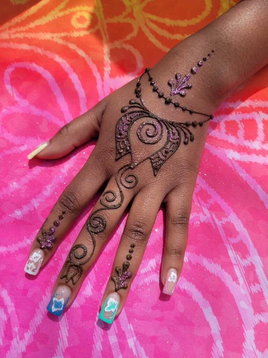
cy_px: 179
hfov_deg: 53.1
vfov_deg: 67.3
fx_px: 268
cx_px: 134
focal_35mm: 26
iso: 40
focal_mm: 5.4
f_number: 1.8
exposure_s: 1/2531
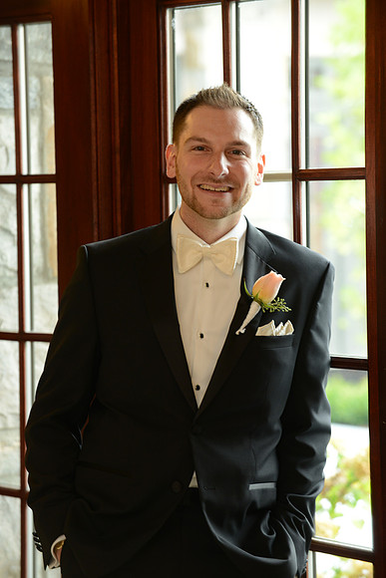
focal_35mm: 140
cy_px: 289
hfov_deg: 9.8
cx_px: 193
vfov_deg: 14.7
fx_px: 2250
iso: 800
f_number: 6.3
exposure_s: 1/60
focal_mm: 140
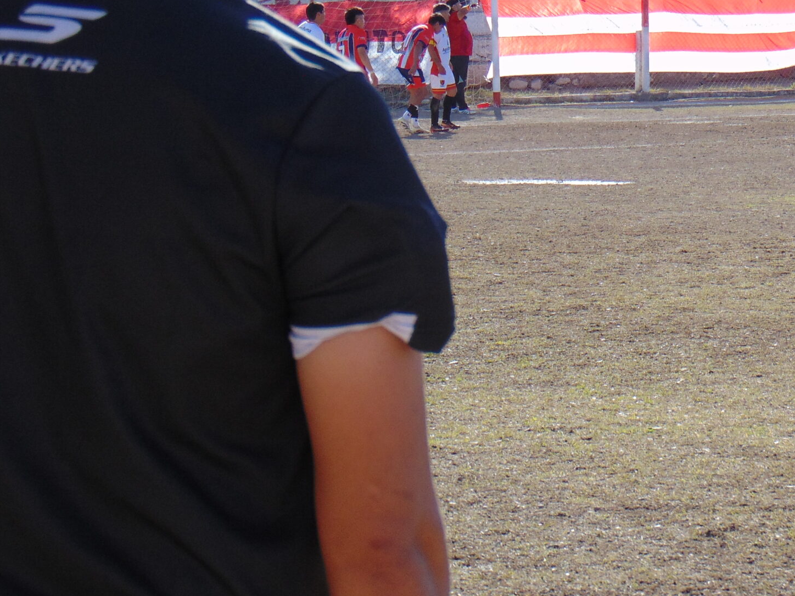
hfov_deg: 10.3
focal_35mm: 191
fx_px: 4387
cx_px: 631
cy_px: 167
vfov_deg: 7.8
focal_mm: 19.4
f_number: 3.9
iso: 80
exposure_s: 1/640
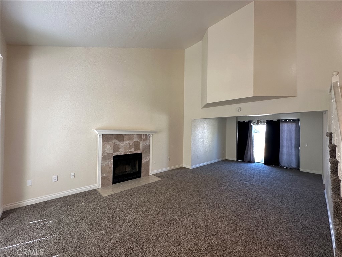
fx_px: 138
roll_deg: -1.1
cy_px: 128
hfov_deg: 102.1
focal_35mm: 14
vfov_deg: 85.7
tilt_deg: +1.8
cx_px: 171
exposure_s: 1/120
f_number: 2.2
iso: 200
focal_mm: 2.22
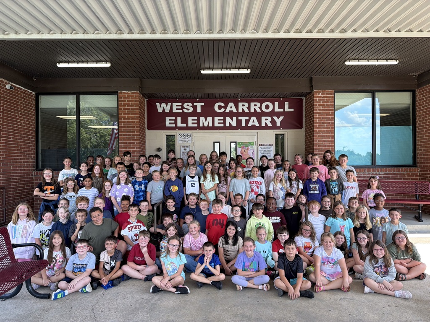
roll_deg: +0.9
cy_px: 161
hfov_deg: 71.6
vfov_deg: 56.8
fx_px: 298
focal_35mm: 24
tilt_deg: -0.1
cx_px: 215
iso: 80
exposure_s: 1/473
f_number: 1.78
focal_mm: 6.76
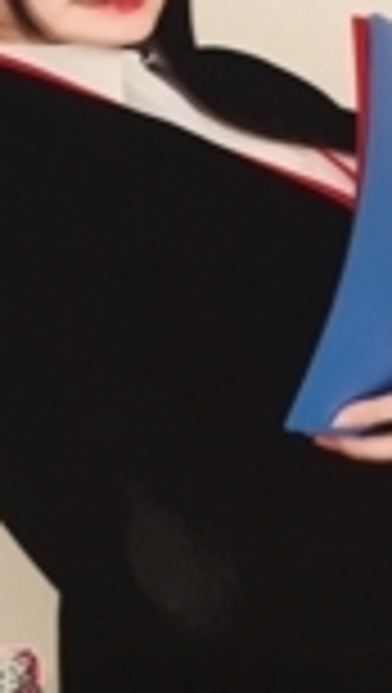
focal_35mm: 82
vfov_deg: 25.9
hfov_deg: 14.8
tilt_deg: -52.5
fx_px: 1510
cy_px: 310
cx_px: 203
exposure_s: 1/20
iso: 200
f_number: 2.2
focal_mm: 4.15
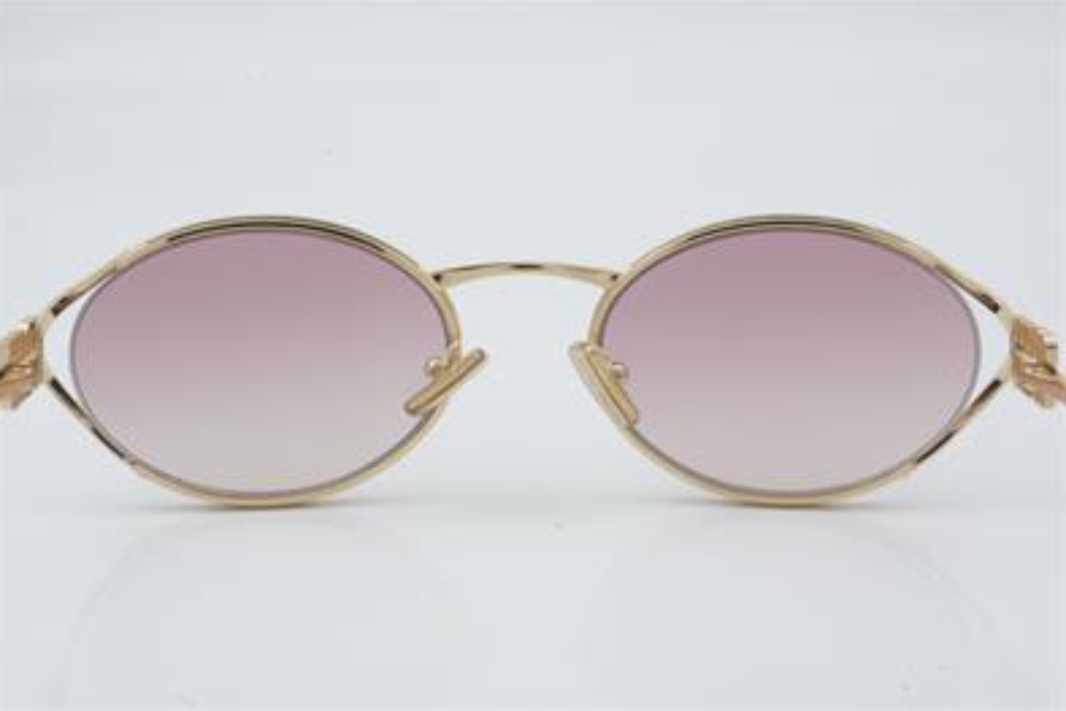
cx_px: 528
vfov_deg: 18.0
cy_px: 354
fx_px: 2251
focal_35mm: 76
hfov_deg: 26.6
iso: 100
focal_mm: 50
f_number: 32
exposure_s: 1/3
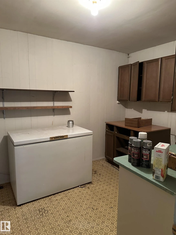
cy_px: 118
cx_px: 88
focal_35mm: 24
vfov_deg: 71.6
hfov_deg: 56.8
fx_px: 163
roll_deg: -0.5
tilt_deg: -4.6
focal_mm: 6.86
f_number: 1.78
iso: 640
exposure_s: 1/60
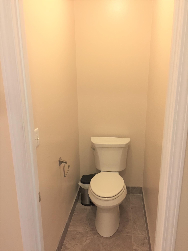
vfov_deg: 61.7
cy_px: 126
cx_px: 94
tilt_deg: -15.7
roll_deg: +0.7
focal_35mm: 29
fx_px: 210
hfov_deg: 48.2
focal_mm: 4.15
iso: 125
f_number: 2.2
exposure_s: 1/30
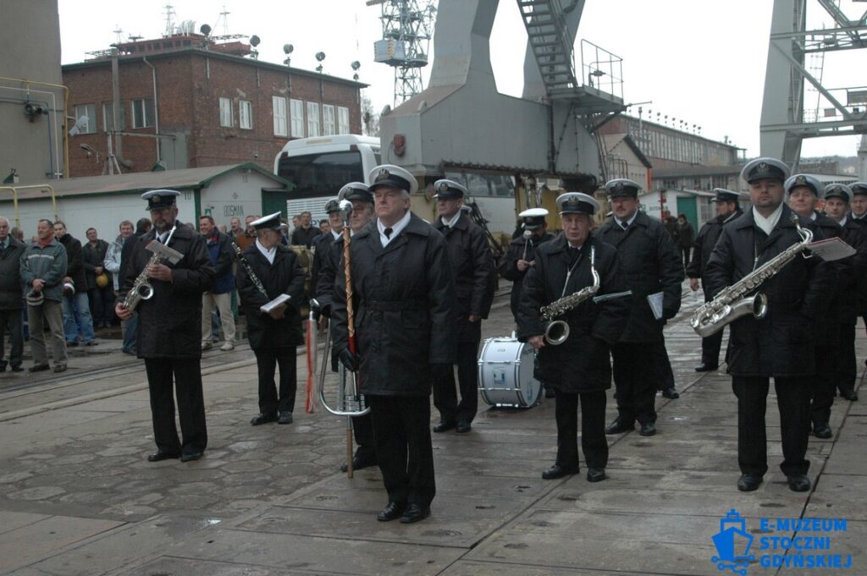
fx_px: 1155
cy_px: 288
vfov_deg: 28.0
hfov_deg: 41.1
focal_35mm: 48
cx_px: 434
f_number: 5.6
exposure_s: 1/500
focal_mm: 32
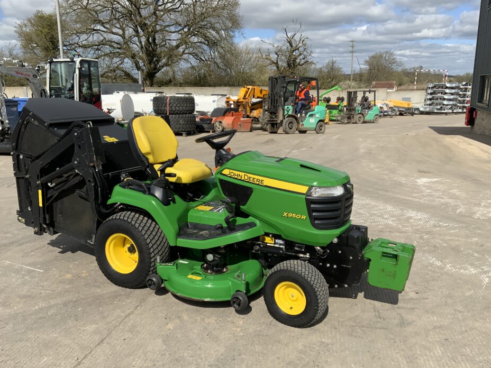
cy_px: 199
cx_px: 246
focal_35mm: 32
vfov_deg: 44.1
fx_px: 454
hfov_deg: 56.8
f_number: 1.8
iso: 20
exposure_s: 1/2667
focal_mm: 3
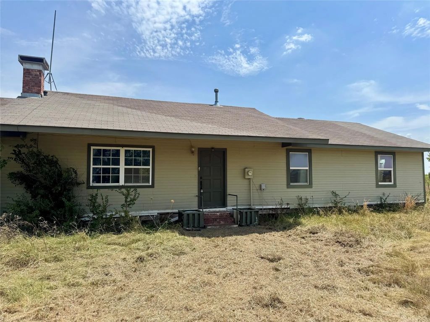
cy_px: 161
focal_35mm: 24
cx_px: 215
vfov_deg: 56.8
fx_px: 298
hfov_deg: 71.6
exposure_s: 1/4049
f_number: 1.78
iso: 80
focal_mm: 6.76
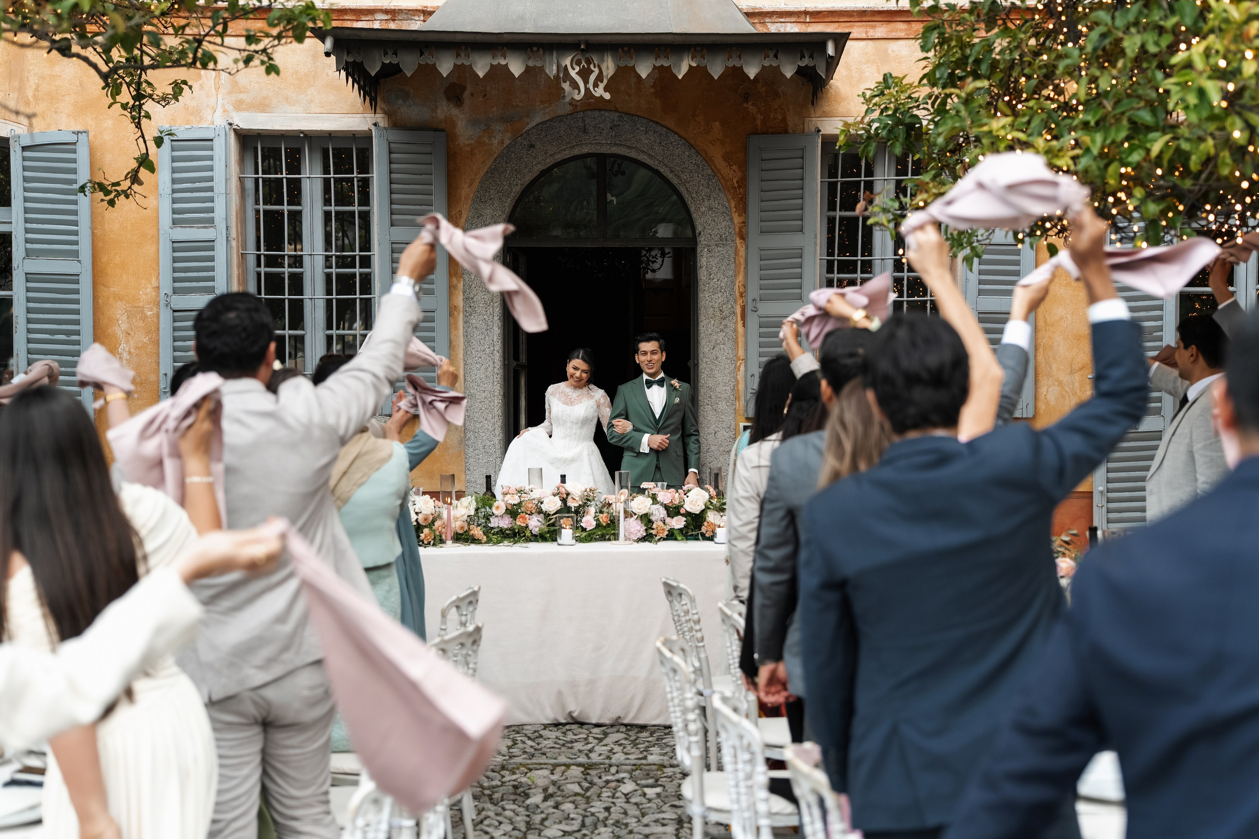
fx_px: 1714
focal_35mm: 49
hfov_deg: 40.3
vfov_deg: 27.5
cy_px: 420
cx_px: 630
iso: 320
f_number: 2.2
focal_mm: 49
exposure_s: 1/320
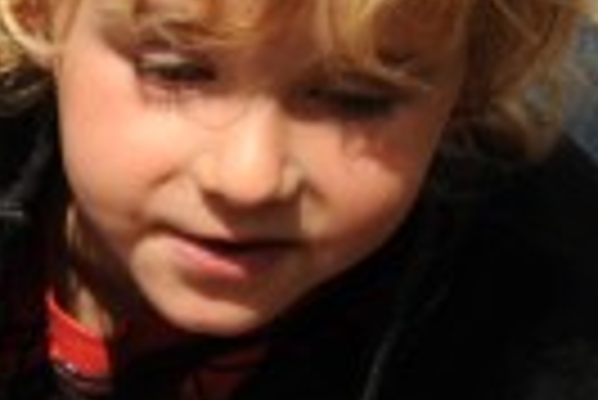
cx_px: -373
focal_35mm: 480
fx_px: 7982
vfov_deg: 2.9
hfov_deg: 4.3
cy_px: 180
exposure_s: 1/200
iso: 400
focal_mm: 100
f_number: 11
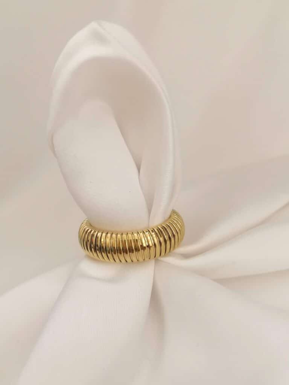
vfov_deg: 49.0
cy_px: 192
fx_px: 423
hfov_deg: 37.7
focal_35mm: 38
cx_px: 144
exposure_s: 1/50
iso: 160
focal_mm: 4.75
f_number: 1.8
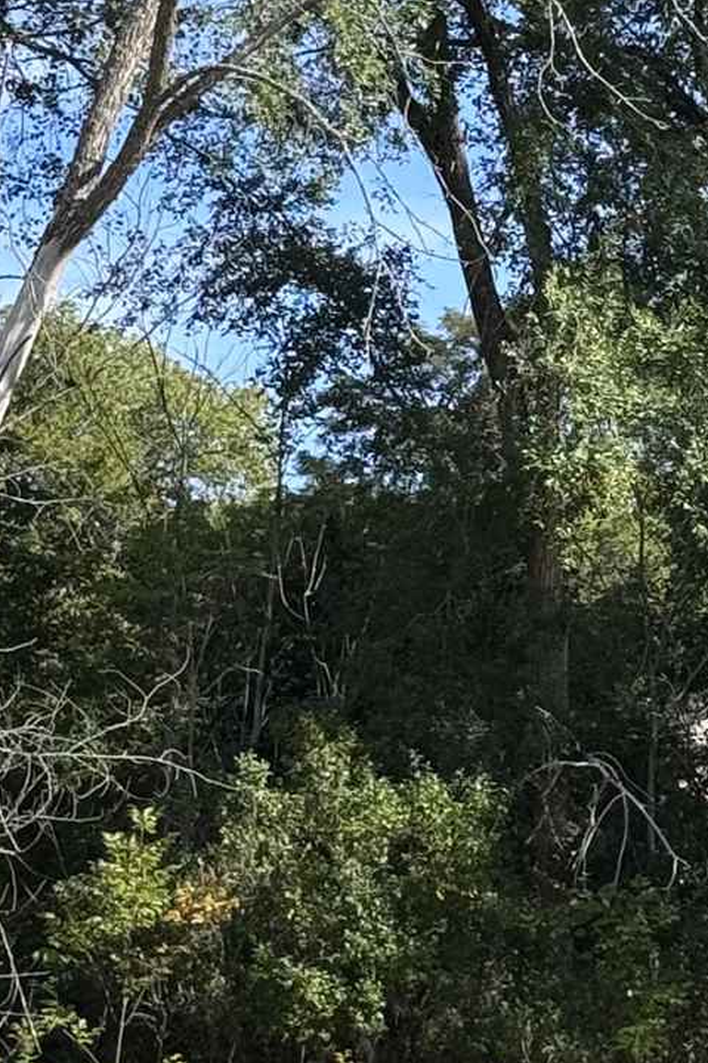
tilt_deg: +5.8
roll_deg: -0.5
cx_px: 718
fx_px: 4722
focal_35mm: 160
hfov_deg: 8.5
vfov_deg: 12.8
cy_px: 483
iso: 64
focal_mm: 6.76
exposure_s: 1/1524
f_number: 1.78
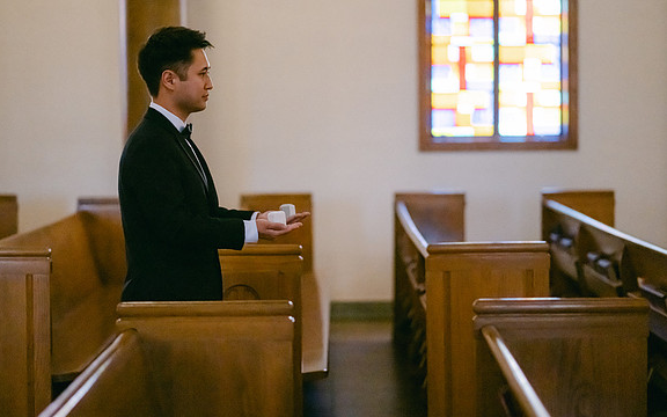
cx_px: 334
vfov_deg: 14.4
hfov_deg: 22.8
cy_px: 206
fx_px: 1654
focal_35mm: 91
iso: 6400
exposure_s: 1/4000
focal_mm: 85
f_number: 1.8
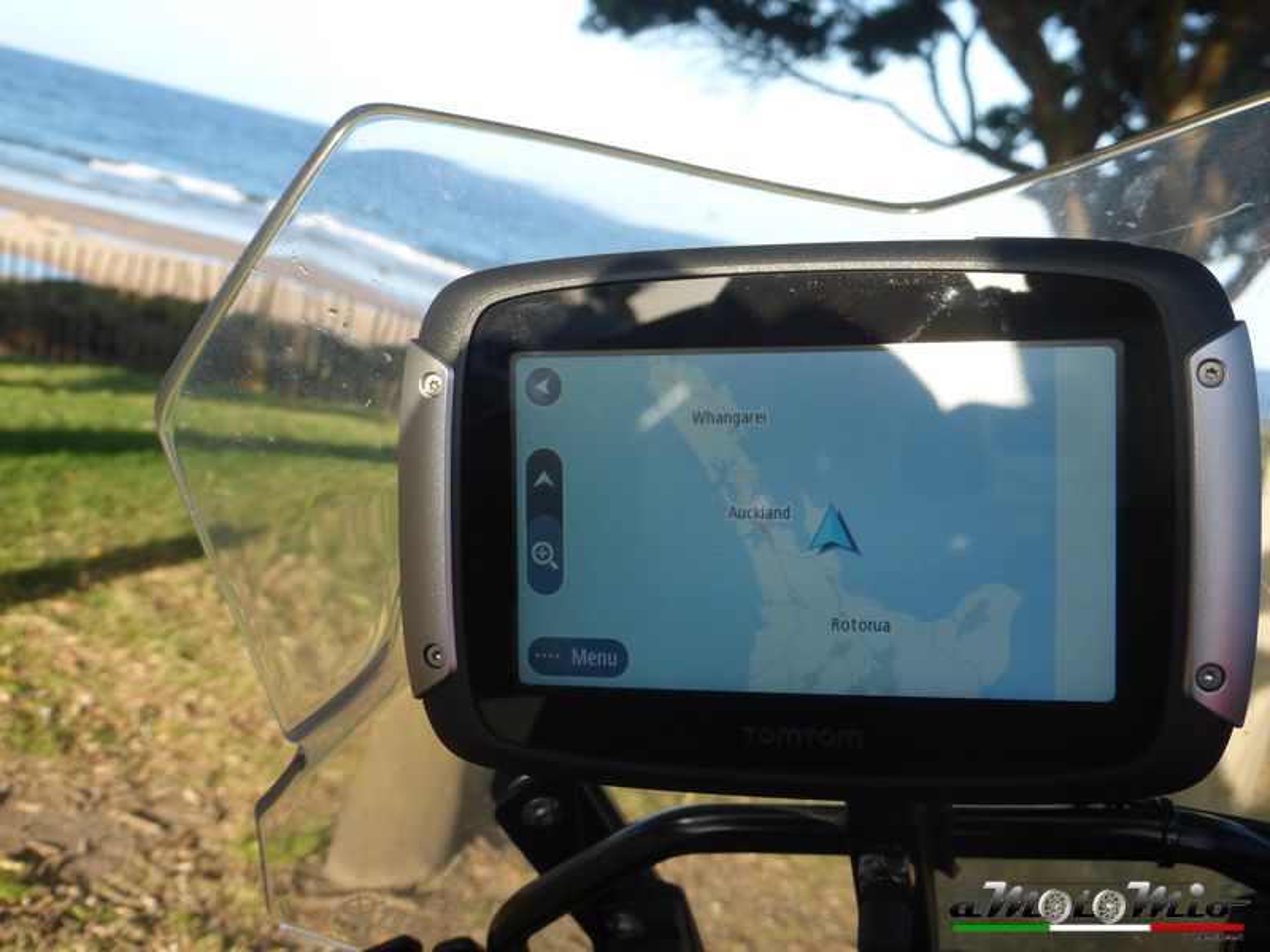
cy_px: 476
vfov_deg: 33.6
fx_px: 1578
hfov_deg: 43.9
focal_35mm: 43
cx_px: 635
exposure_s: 1/250
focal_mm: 7.4
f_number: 3.9
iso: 100
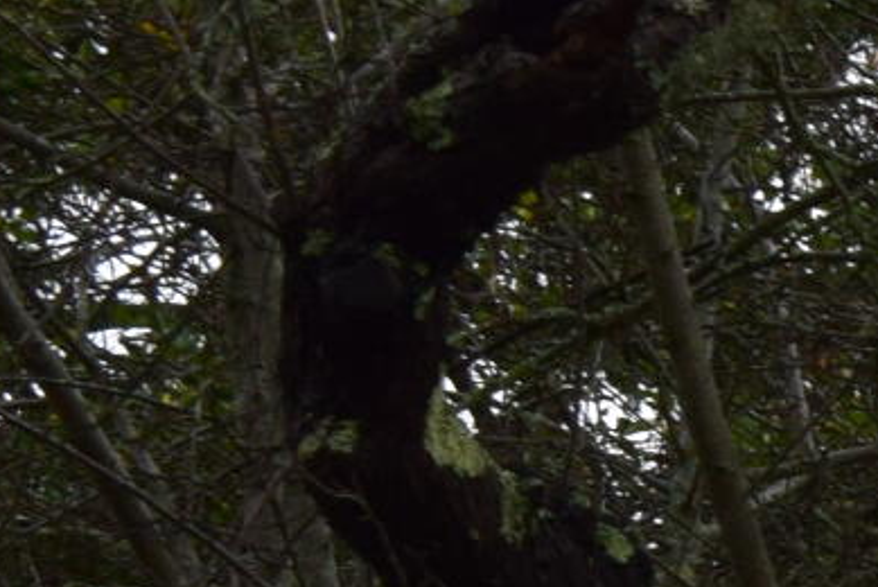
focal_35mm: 289
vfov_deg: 4.6
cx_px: 3214
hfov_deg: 6.2
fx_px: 7050
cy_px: 1714
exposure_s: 1/320
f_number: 10
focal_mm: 25
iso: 400
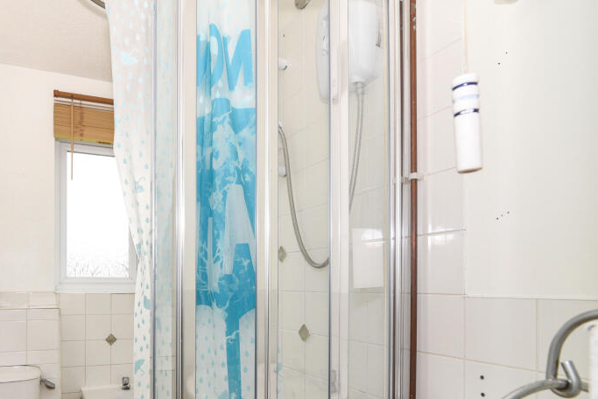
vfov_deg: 52.0
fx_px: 399
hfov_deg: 71.3
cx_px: 193
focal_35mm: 24
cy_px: 271
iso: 640
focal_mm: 16
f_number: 6.3
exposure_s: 1/60
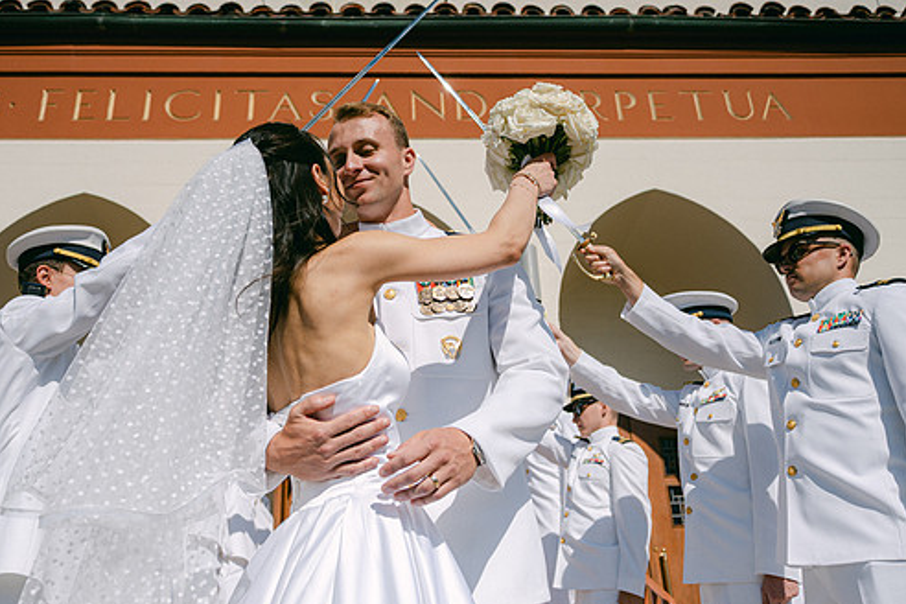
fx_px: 830
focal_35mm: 33
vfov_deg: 40.0
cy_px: 309
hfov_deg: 57.2
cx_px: 427
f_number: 4
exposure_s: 1/5000
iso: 100
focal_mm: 28
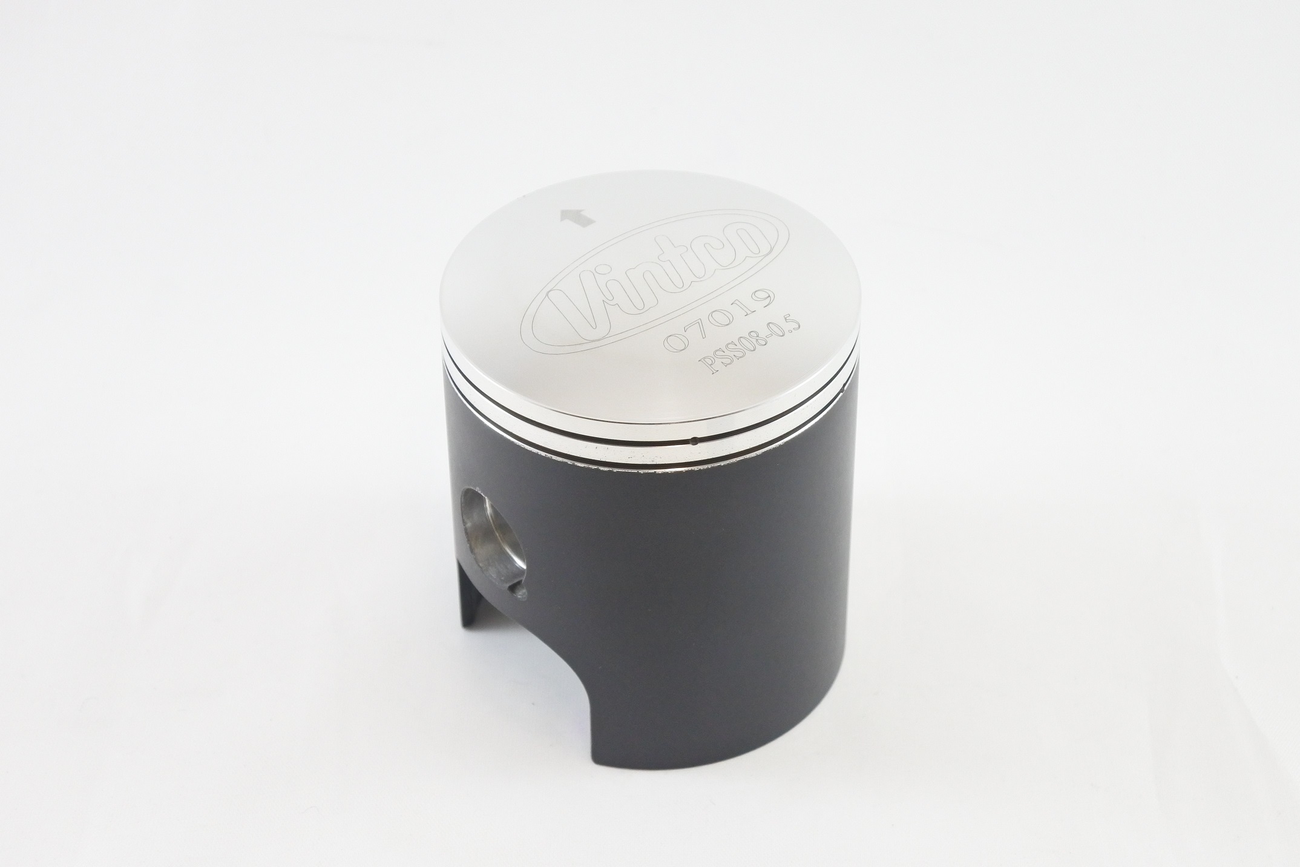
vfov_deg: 22.3
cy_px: 434
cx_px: 650
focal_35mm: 61
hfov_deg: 32.9
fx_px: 2203
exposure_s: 1/125
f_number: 5
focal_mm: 22.7
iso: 720
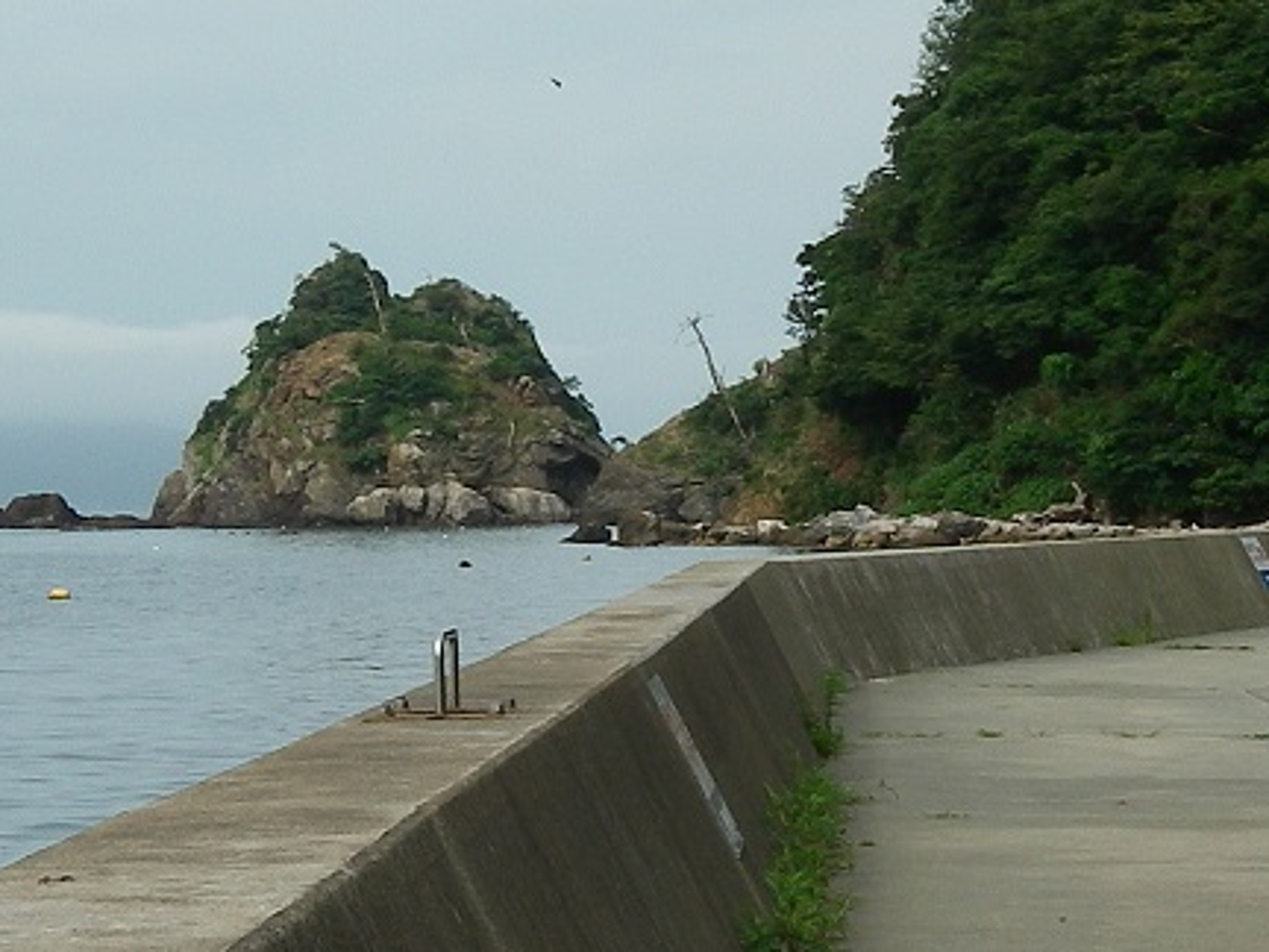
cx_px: 270
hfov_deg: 11.7
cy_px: 329
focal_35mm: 168
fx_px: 6159
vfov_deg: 8.8
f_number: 7.4
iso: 64
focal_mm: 10.5
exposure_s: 1/160
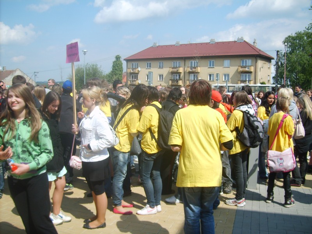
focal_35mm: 35
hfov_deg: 52.6
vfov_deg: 40.7
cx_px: 156
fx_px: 315
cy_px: 117
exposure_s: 1/180
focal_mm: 5.8
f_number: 7.1
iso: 50
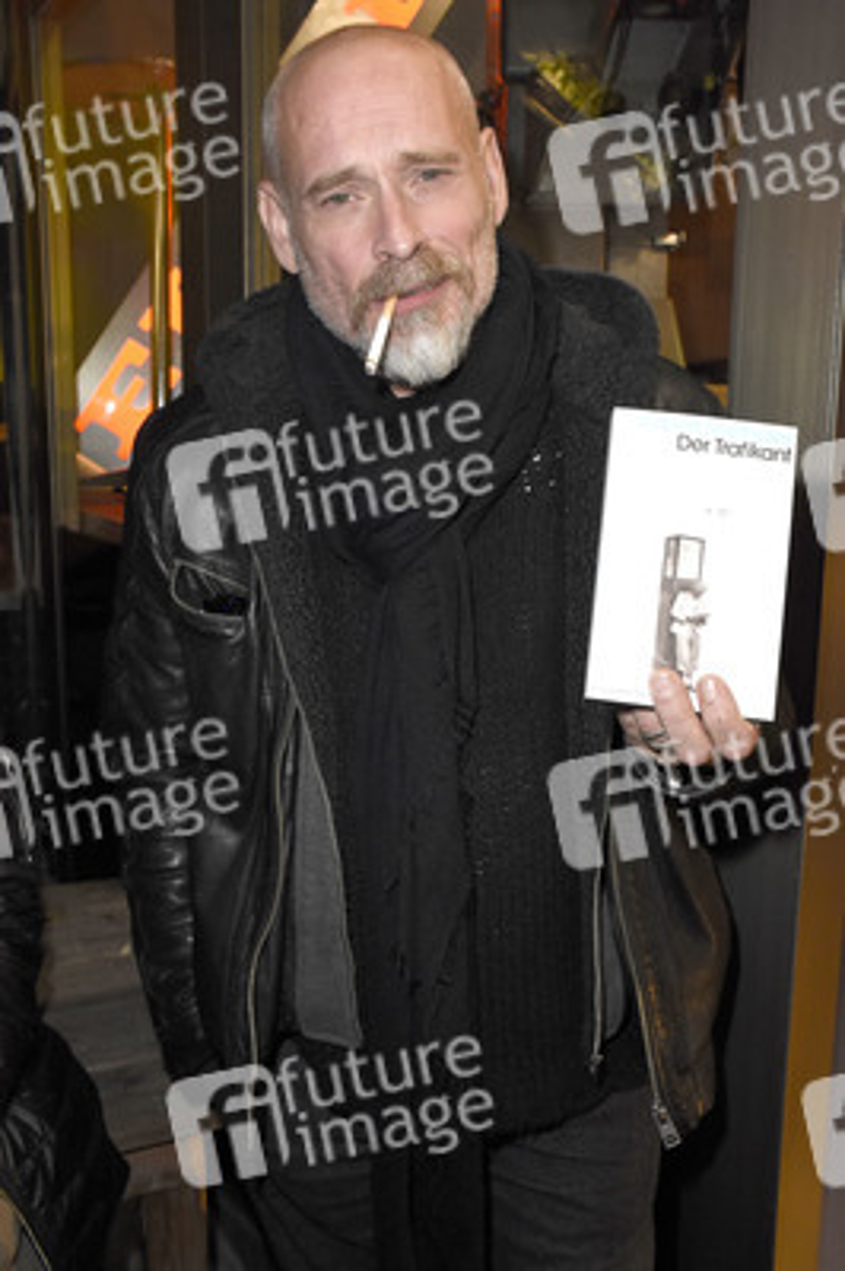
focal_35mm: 34
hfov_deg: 38.3
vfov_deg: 55.1
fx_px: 1217
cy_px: 636
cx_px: 422
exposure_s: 1/60
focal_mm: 23
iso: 2000
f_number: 6.3
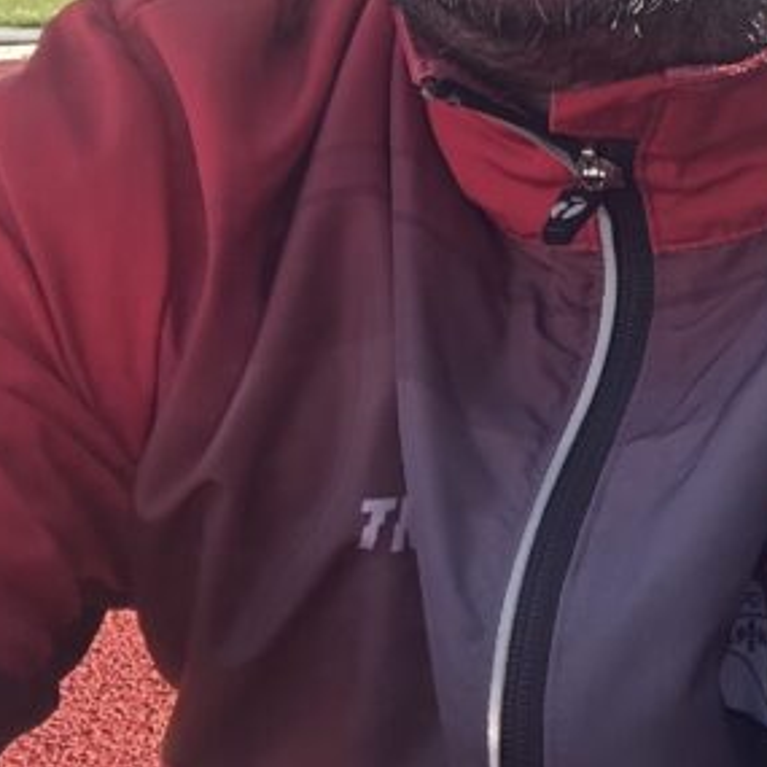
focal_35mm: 73
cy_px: -135
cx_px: 1321
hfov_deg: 19.0
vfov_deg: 22.0
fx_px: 1830
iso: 25
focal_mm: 2.69
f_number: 1.9
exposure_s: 1/636
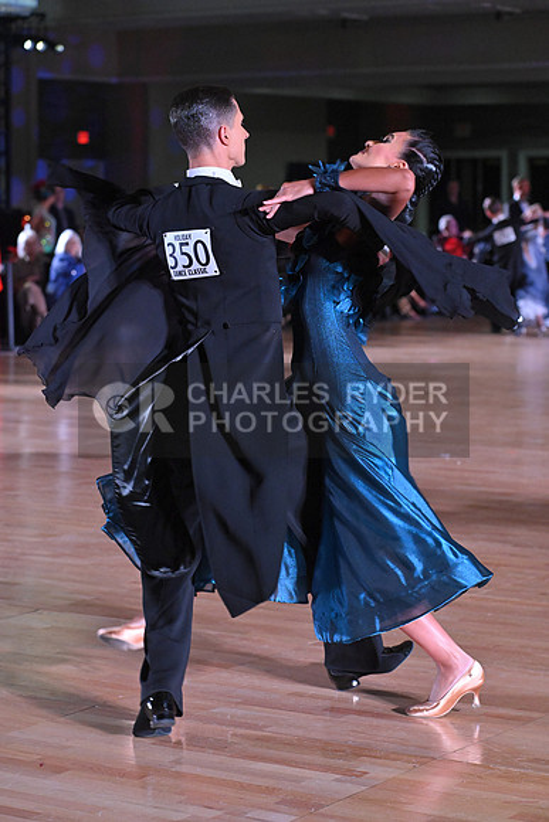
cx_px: 274
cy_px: 411
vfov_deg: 21.5
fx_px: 2172
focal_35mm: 95
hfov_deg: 14.4
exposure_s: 1/400
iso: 5000
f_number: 5
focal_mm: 95
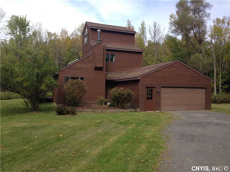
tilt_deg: +1.4
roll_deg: -2.3
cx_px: 115
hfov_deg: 55.4
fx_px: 219
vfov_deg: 42.9
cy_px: 86
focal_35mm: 33
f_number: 2.4
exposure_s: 1/809
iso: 50
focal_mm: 4.12
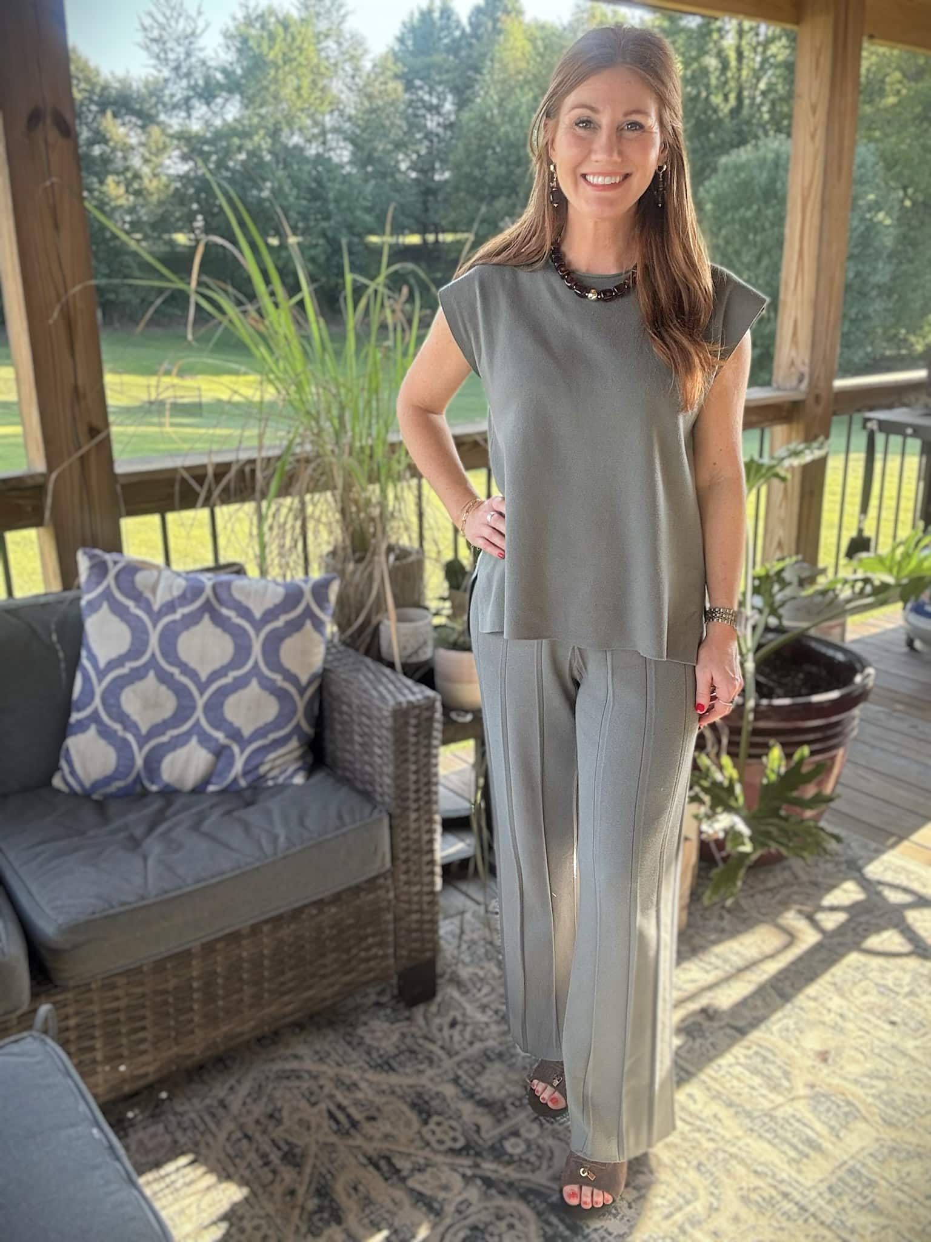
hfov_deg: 46.8
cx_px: 466
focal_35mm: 30
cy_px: 621
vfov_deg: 60.0
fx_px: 1076
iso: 40
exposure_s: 1/122
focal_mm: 2.69
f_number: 1.9
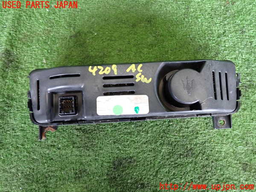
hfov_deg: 60.0
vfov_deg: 46.8
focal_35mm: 30
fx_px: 222
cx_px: 128
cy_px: 96
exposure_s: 1/30
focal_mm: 5.4
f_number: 2.3
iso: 640
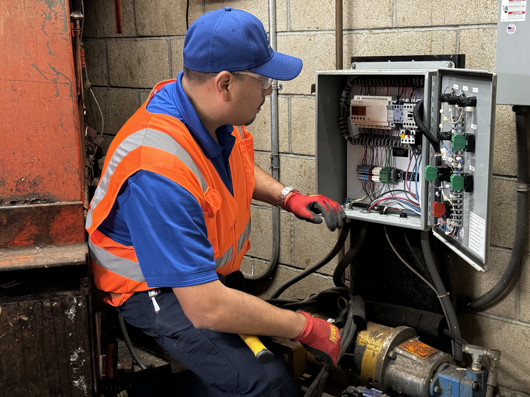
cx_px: 265
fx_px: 735
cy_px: 198
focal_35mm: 48
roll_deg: +0.9
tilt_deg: -12.4
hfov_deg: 39.7
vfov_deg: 30.3
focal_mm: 6.86
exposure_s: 1/30
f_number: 1.78
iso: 500
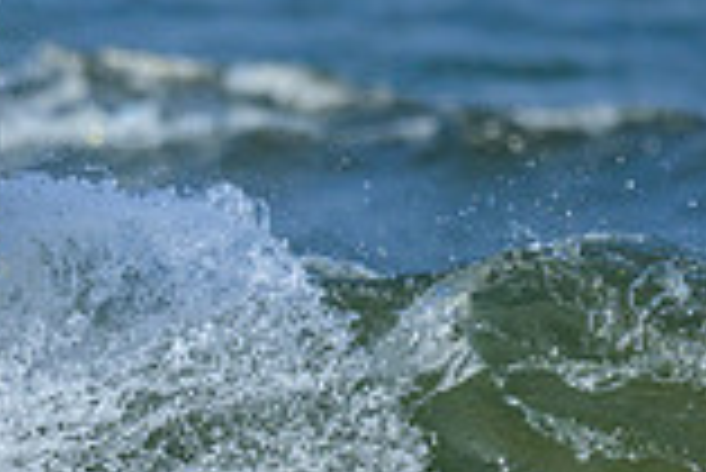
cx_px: -495
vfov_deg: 0.3
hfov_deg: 0.5
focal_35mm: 4071
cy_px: 585
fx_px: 79909
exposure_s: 1/2000
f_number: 6.3
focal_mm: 800
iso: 220
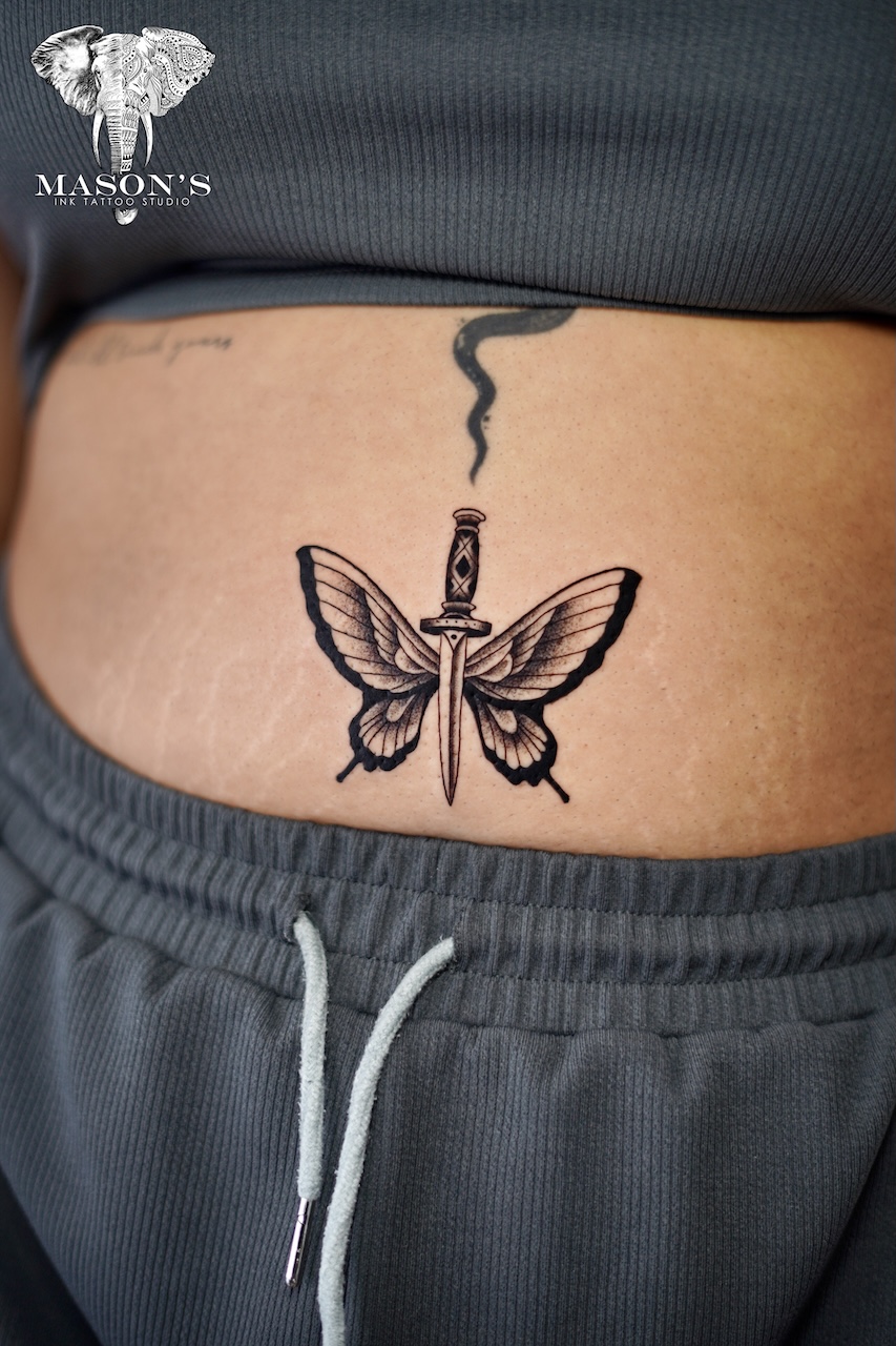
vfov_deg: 39.6
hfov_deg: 27.0
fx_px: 1867
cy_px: 673
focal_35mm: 50
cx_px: 448
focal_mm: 50
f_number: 1.8
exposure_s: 1/200
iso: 200
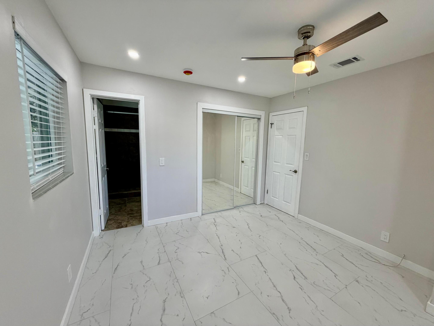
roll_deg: -0.4
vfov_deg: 85.7
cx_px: 217
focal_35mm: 14
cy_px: 163
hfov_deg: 102.1
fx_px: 176
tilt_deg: -5.9
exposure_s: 1/120
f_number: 2.2
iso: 160
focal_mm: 2.22
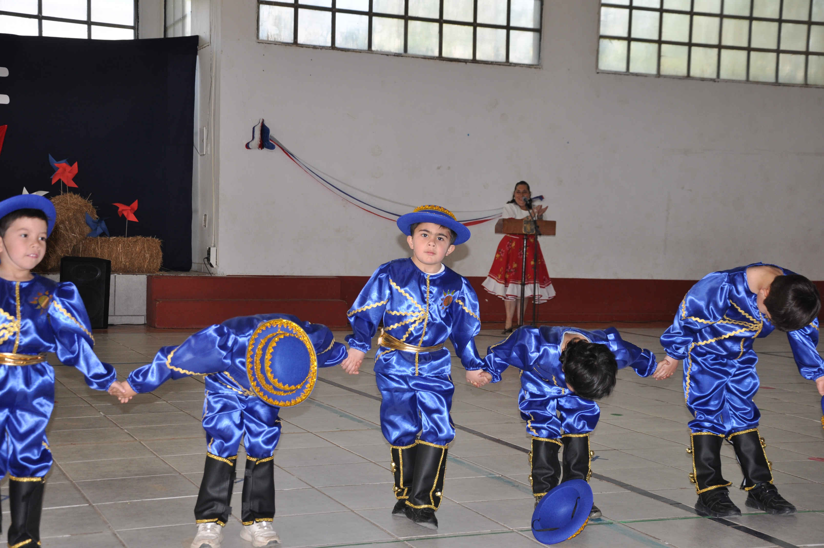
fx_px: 1200
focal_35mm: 52
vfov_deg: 25.7
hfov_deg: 37.9
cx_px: 412
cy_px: 274
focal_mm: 35
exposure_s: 1/125
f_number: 4.5
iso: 400
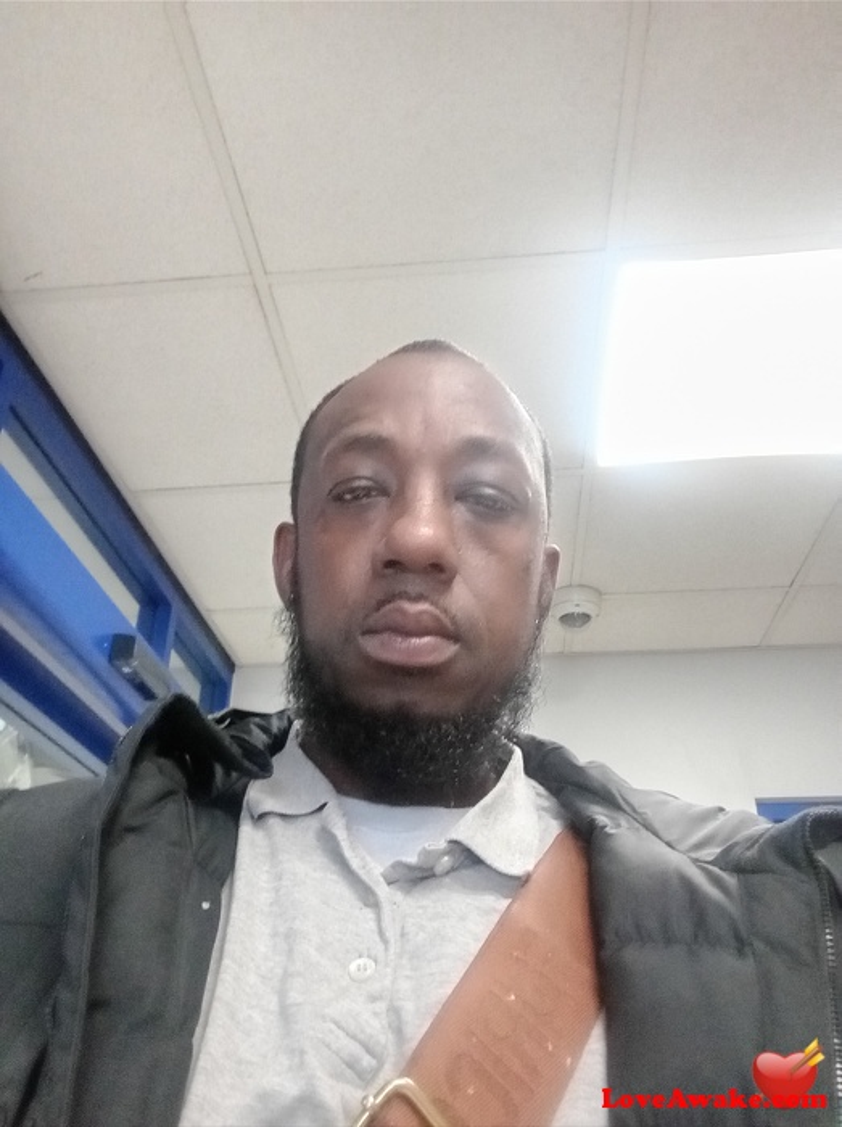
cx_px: 421
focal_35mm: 27
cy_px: 564
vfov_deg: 65.4
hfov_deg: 51.2
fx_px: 878
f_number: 2.2
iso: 884
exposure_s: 1/33.3
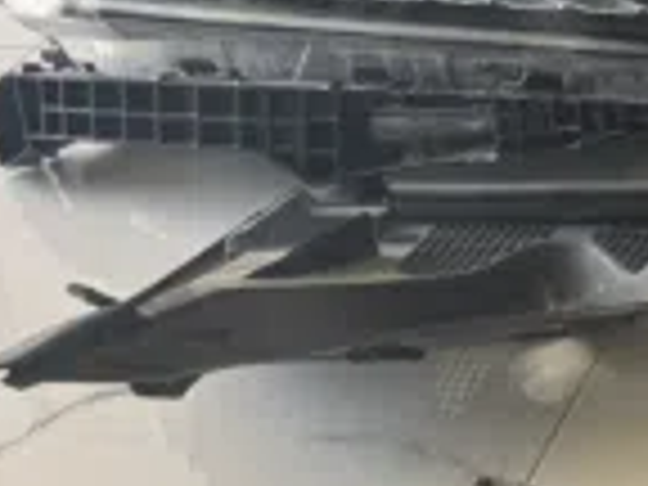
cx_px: 1336
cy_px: 22
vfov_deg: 13.7
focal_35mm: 107
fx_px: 2003
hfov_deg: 14.7
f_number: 1.78
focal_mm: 6.76
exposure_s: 1/121
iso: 64
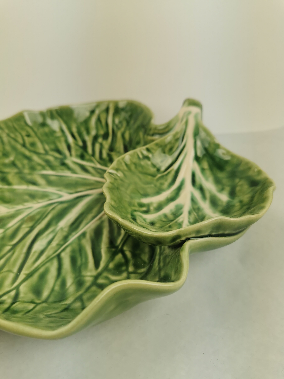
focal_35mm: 27
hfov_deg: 51.4
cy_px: 190
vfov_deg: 65.3
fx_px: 295
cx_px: 142
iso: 50
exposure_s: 1/294
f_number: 1.6
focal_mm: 5.56
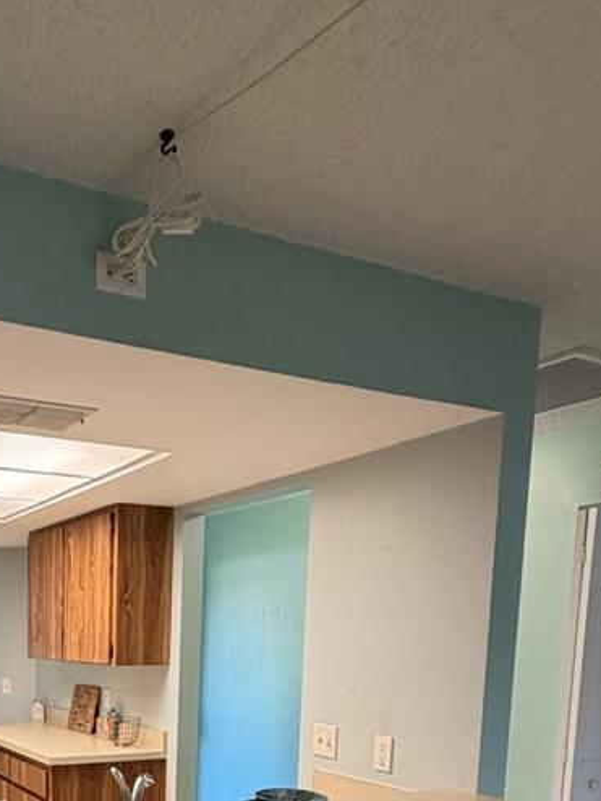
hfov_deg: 39.4
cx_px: 84
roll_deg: -0.8
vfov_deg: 47.8
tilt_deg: -5.5
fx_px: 786
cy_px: 736
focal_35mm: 34
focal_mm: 2.22
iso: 200
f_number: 2.2
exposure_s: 1/60
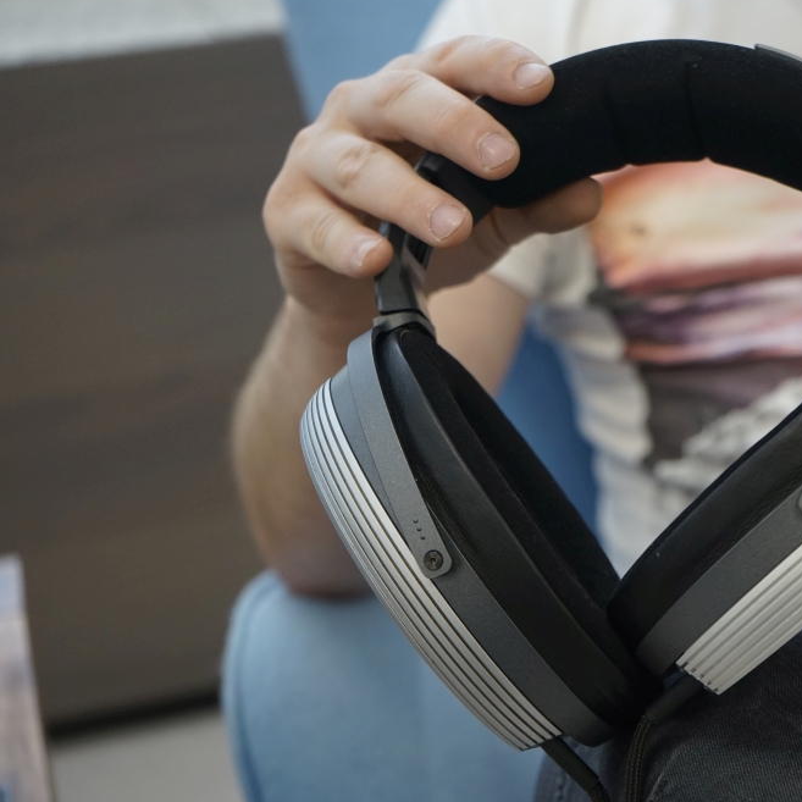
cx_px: 609
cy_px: 400
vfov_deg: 23.1
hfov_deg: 22.8
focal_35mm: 75
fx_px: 1966
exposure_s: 1/160
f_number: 5
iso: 1250
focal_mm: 58
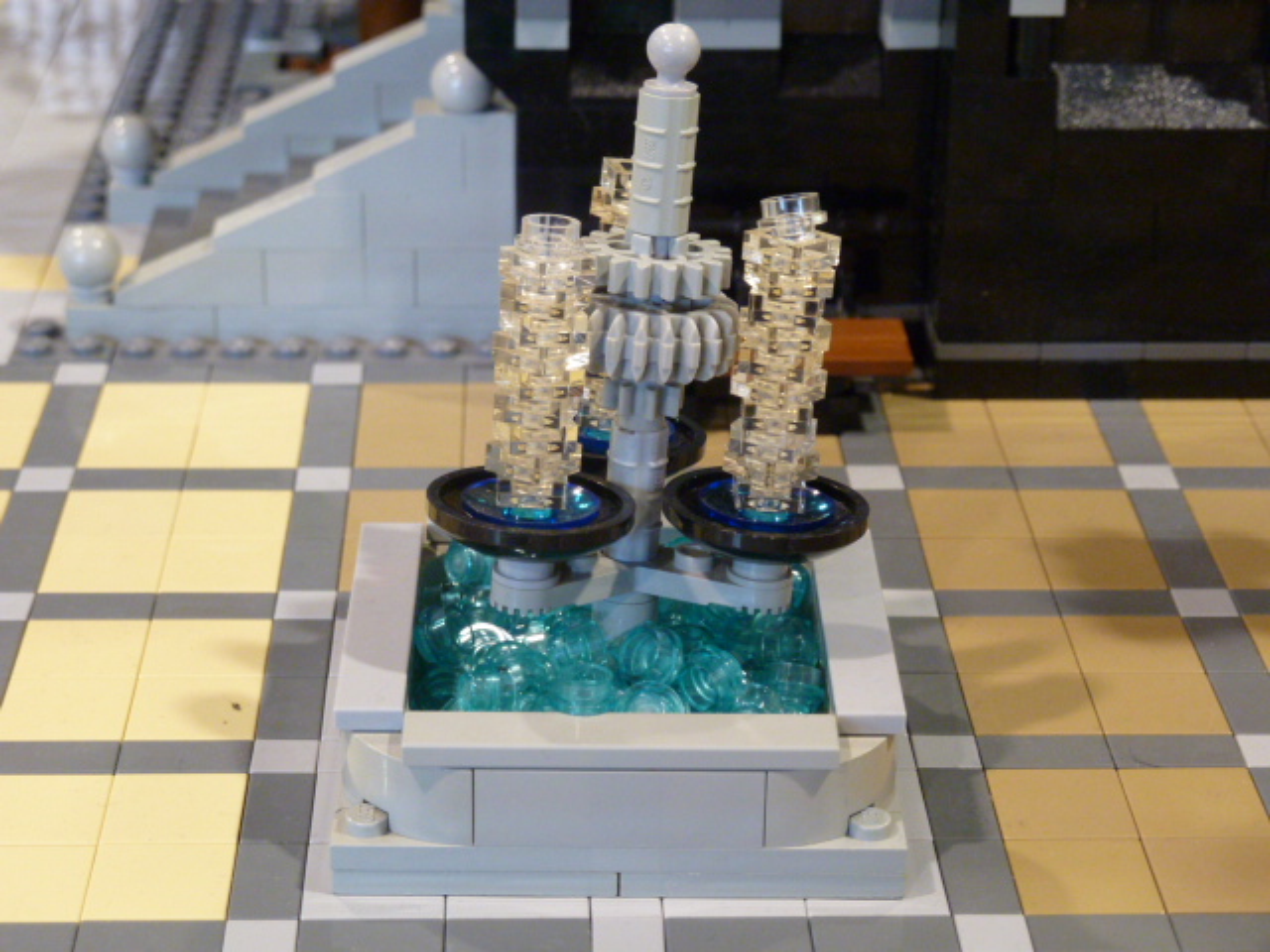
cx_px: 635
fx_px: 3045
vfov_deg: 17.8
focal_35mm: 83
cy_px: 476
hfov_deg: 23.6
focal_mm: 13.7
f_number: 4.2
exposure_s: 1/15
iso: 400
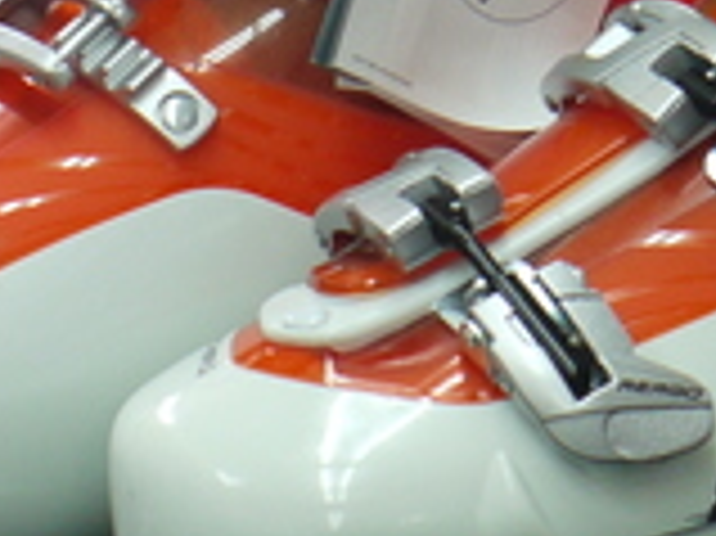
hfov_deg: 4.8
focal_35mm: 417
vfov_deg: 3.6
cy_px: -97
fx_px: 8619
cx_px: 432
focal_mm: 37
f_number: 5.6
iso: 400
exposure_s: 1/20
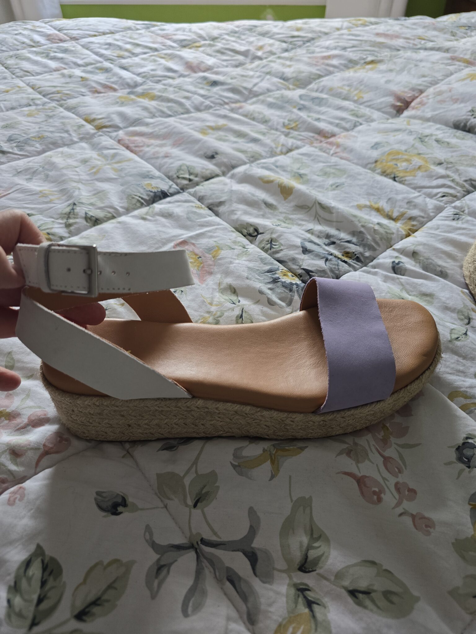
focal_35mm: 23
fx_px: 422
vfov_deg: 73.9
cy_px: 317
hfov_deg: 58.9
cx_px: 238
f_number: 1.7
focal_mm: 6.3
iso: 160
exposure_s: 1/180
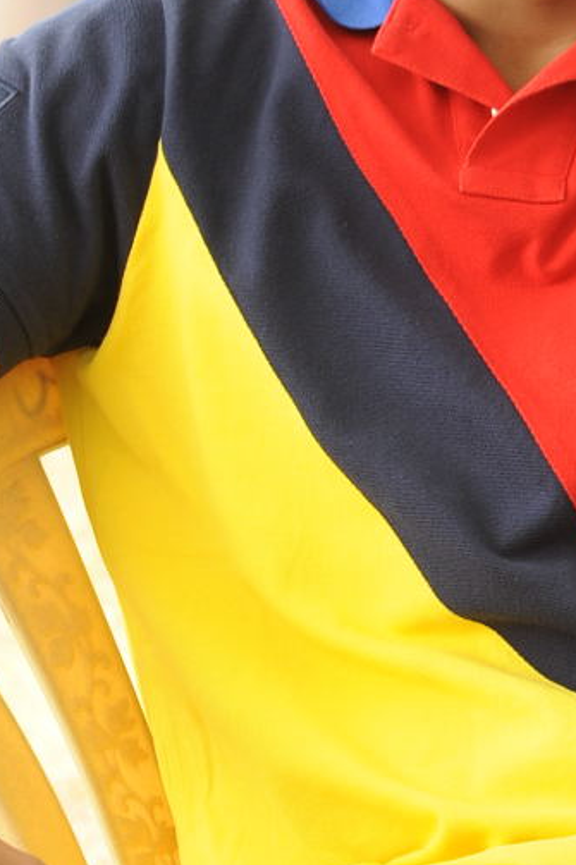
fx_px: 8549
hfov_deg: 3.9
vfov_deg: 5.8
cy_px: 516
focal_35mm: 356
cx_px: 493
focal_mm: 112
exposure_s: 1/125
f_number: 6.3
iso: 400
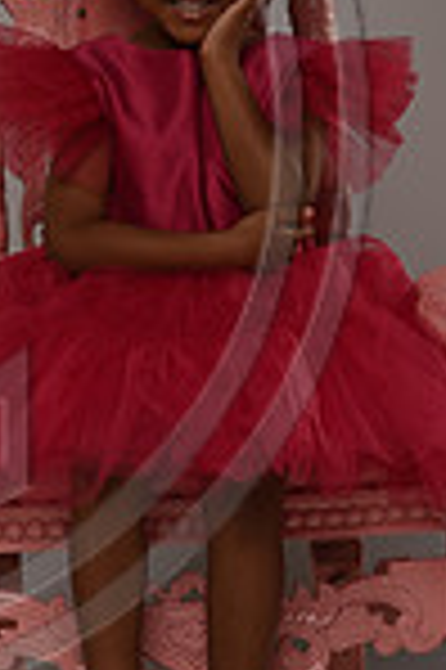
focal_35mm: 291
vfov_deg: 7.1
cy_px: 130
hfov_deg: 4.7
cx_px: -221
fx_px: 5420
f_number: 5.6
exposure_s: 1/160
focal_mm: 75
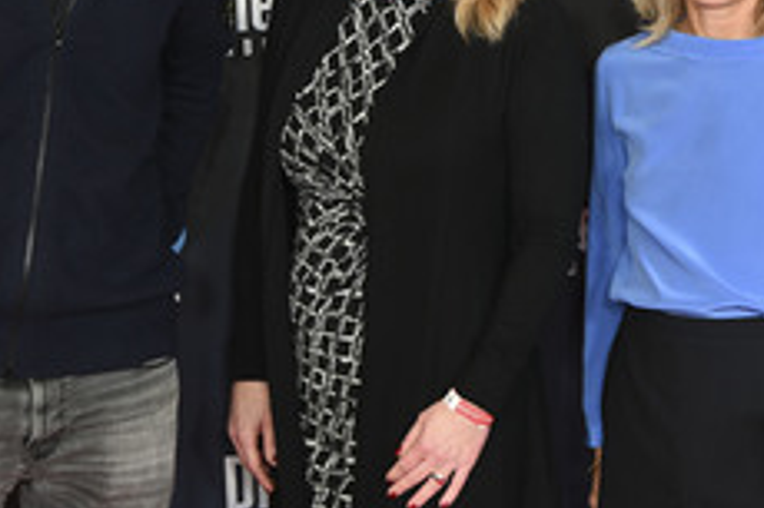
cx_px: 400
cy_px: 80
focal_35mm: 145
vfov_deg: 9.4
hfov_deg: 14.2
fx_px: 3075
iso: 1250
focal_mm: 74
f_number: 6
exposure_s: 1/160
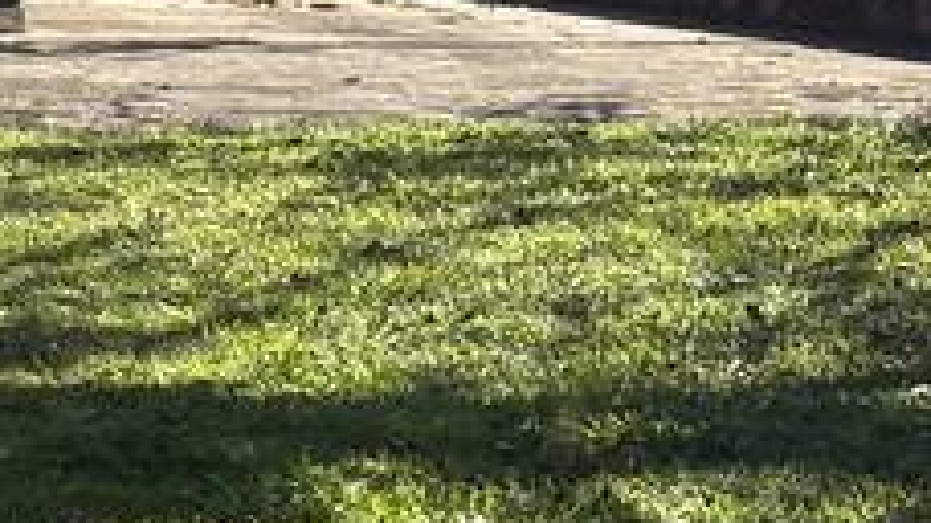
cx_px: -1380
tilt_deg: -1.1
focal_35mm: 179
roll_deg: +1.1
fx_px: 4417
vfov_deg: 6.7
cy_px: -262
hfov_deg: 10.3
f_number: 1.6
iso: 50
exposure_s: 1/1364
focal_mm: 5.96
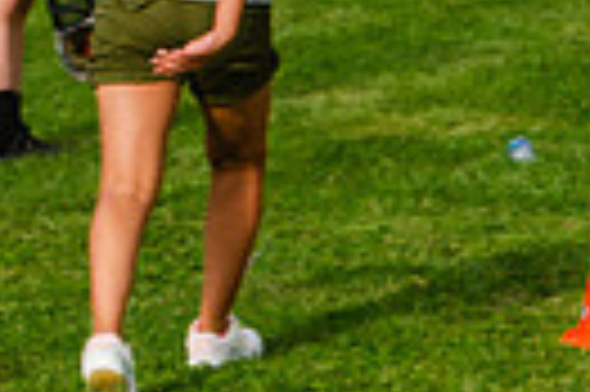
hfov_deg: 5.6
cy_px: 270
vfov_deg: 3.7
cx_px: 1040
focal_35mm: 366
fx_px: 5991
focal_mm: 55
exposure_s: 1/250
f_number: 8
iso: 125
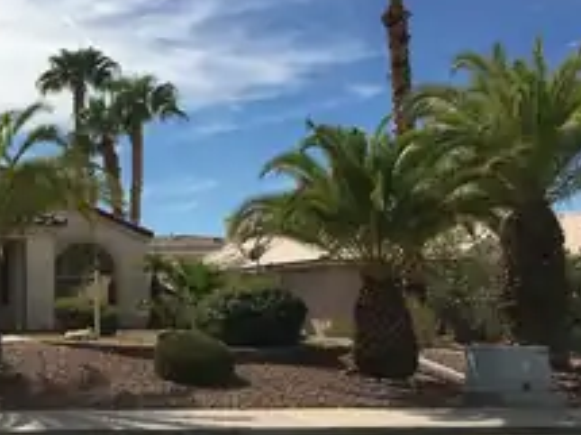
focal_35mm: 54
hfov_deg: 34.0
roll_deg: +1.2
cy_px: 259
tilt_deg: +4.3
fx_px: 906
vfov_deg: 27.0
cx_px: 78
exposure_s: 1/3344
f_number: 2.2
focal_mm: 4.15
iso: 25
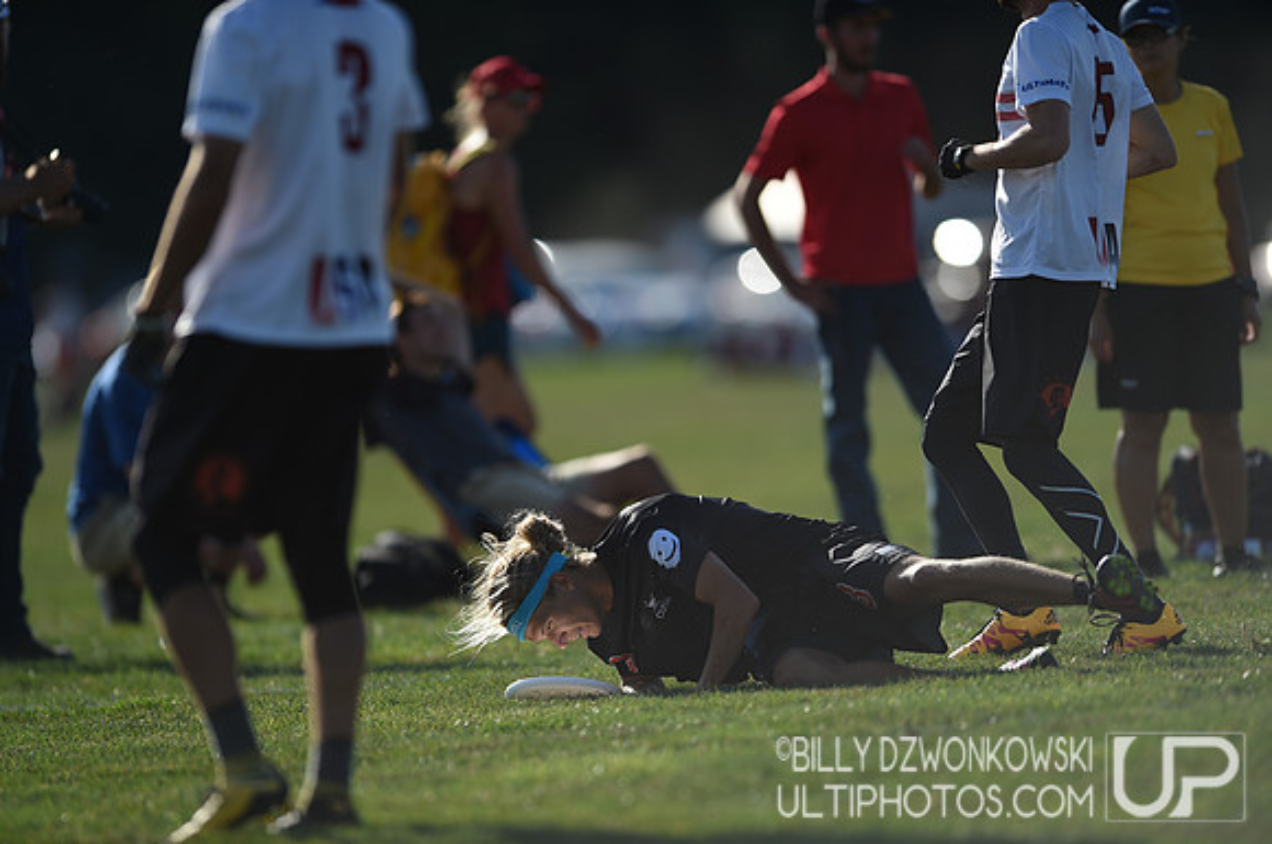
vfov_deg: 3.4
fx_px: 14114
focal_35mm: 400
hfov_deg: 5.2
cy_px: 422
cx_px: 636
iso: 100
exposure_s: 1/2000
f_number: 2.8
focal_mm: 400
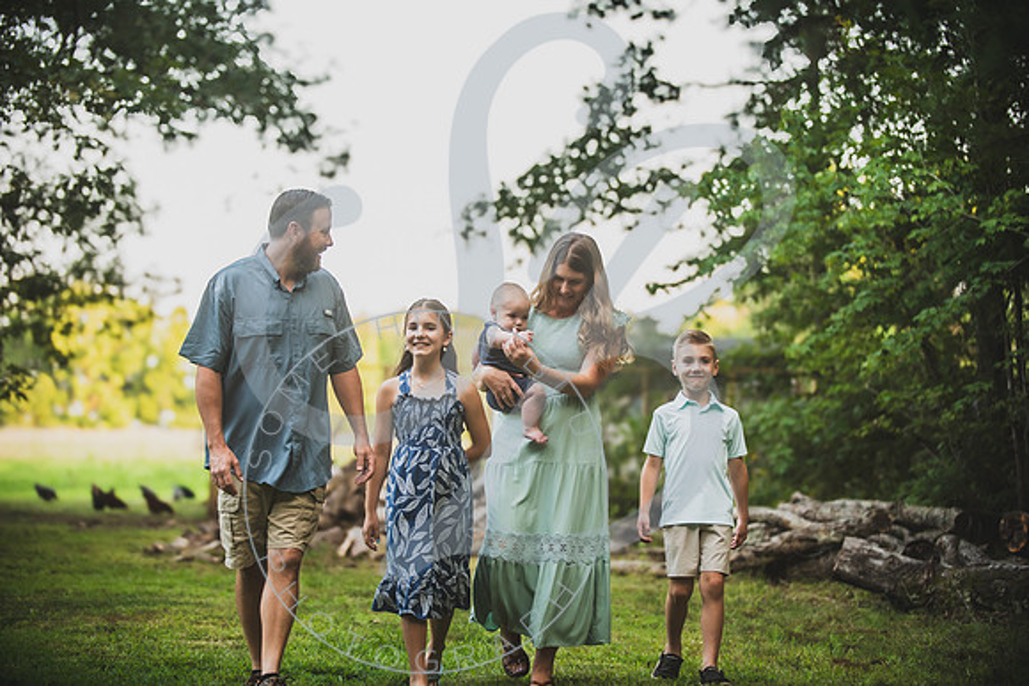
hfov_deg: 21.5
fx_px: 2716
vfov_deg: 14.4
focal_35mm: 95
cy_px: 343
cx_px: 514
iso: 500
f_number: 2.8
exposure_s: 1/250
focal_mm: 95
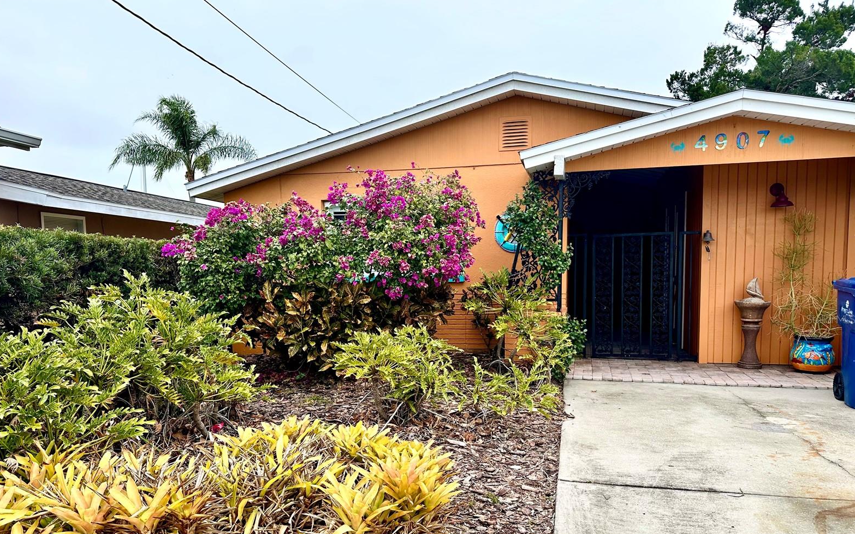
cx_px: 421
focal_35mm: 26
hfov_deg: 70.4
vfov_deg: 47.3
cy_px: 319
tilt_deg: -5.9
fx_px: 606
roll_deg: +0.9
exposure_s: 1/140
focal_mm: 6.86
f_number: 1.78
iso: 64
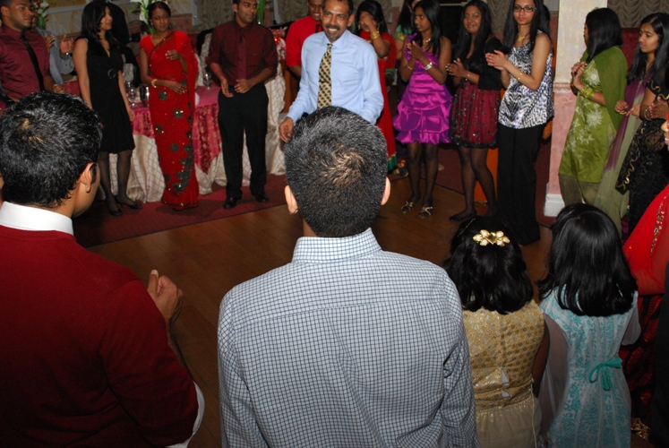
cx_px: 334
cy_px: 224
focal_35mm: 39
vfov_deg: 34.3
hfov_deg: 49.5
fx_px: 726
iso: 800
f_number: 7.1
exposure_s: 1/60
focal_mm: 26
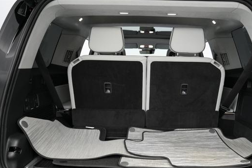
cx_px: 147
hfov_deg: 60.0
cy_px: 91
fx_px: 217
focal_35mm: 31
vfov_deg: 42.3
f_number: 2.8
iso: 3200
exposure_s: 1/160
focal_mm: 25
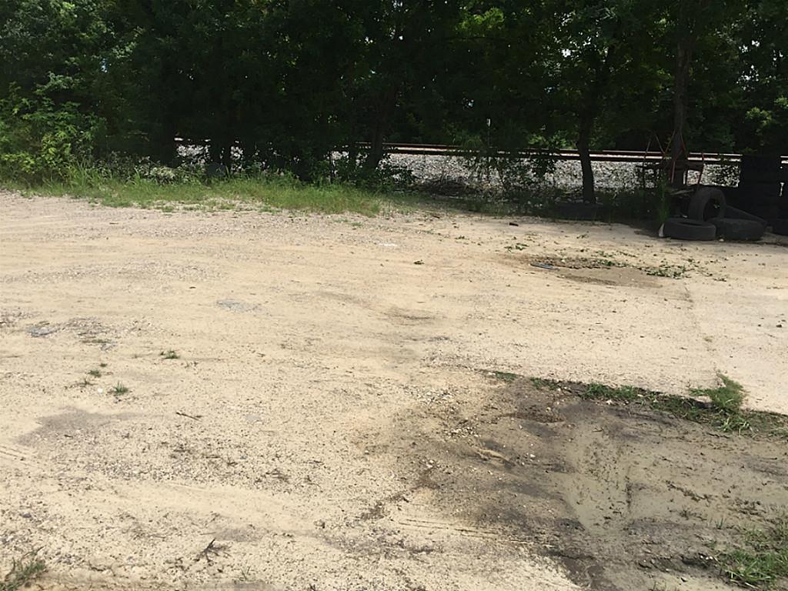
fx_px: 660
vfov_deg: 48.2
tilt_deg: -11.8
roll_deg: -3.3
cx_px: 394
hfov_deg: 61.7
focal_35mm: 29
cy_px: 296
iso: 32
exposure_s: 1/1980
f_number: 2.2
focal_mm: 4.15
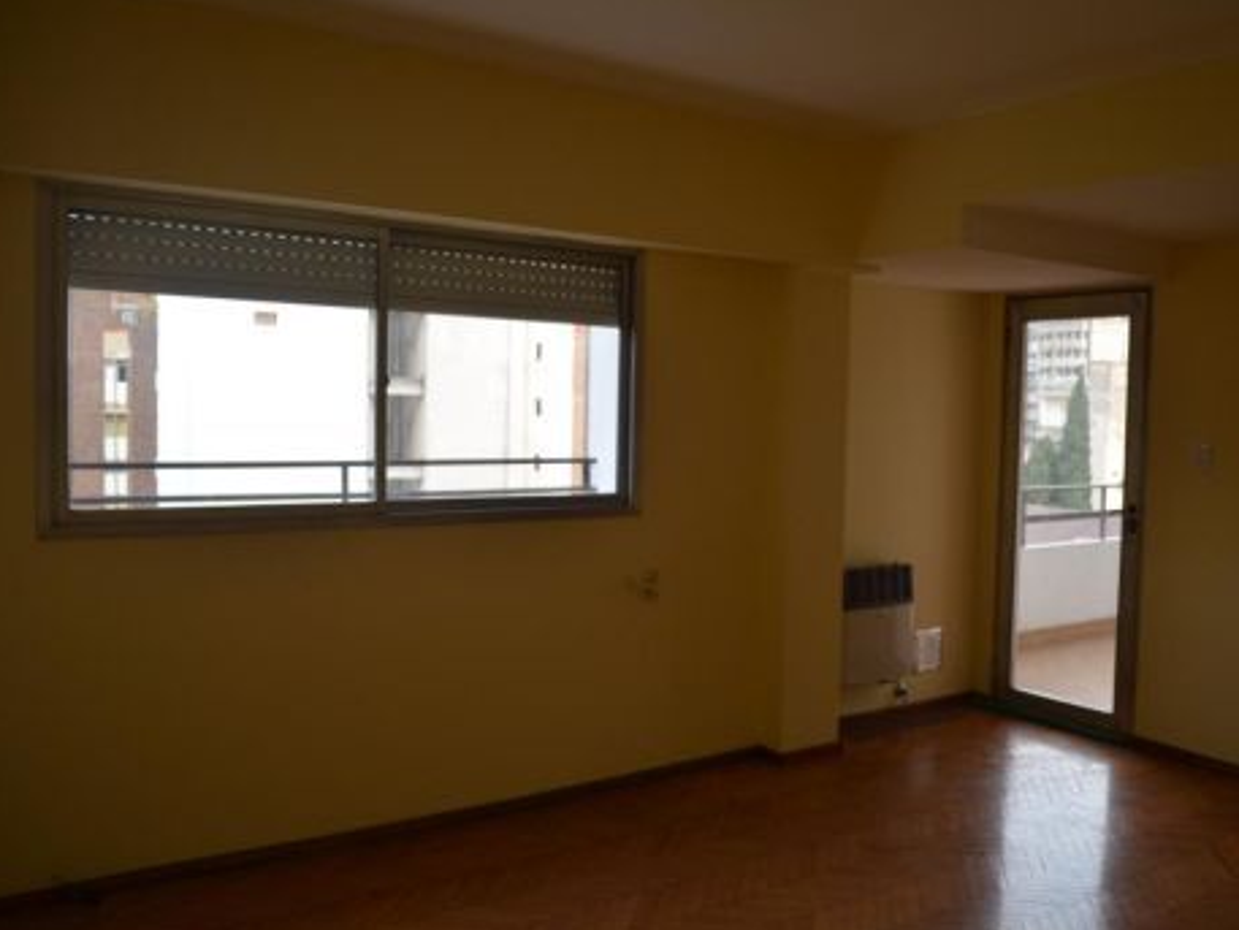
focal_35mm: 30
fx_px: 1074
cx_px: 704
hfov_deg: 59.7
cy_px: 464
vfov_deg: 46.8
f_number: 3.5
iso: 400
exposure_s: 1/160
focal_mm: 18
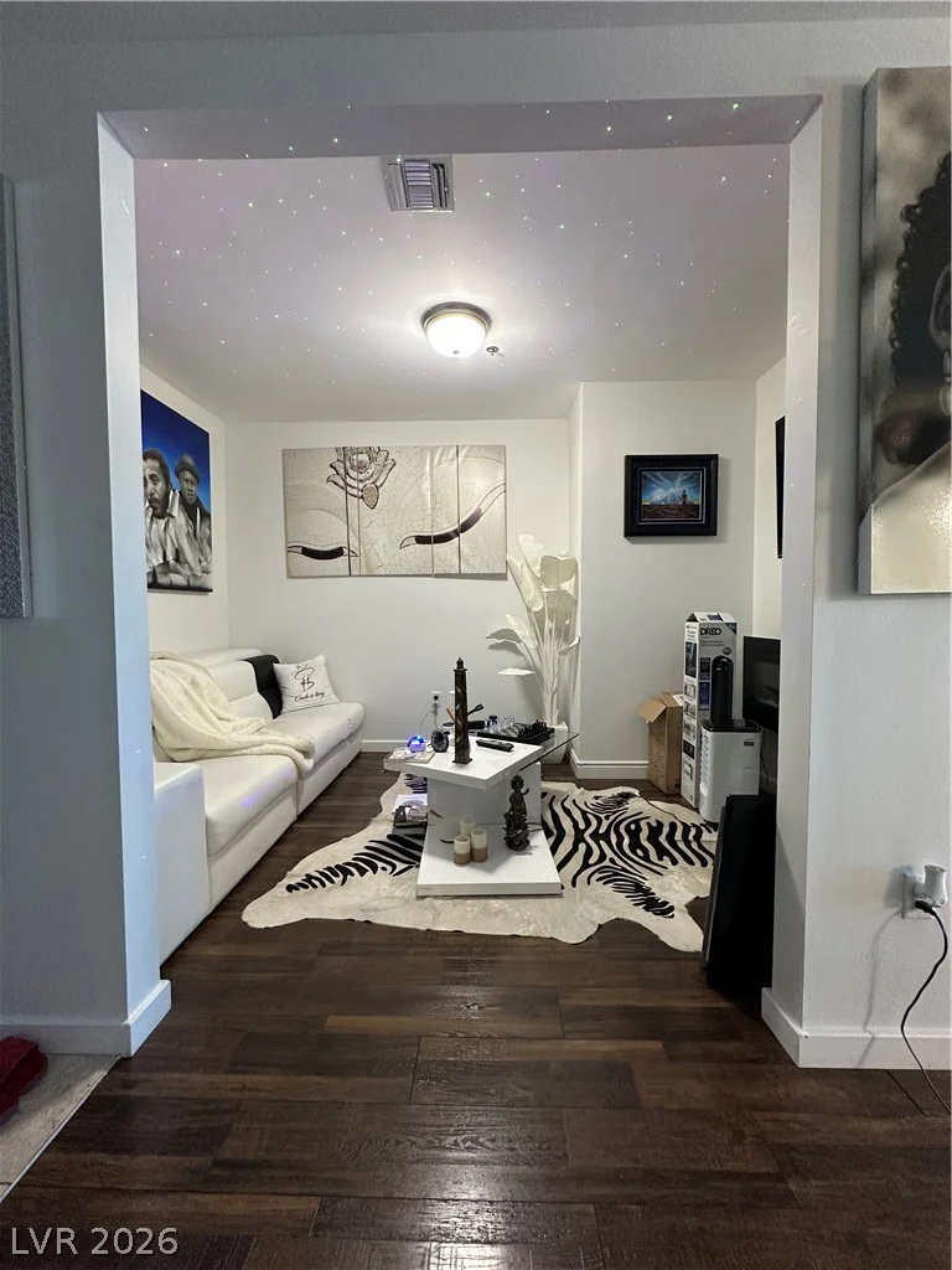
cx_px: 476
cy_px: 635
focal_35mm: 14
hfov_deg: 85.7
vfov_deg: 102.1
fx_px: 513
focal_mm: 2.22
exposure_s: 1/60
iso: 250
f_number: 2.2
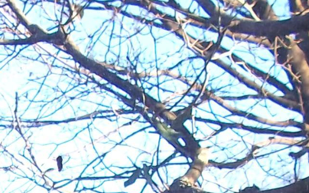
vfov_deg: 6.8
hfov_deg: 11.2
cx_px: -190
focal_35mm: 178
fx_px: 1499
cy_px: 538
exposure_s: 1/125
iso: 80
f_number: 3.1
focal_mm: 6.5
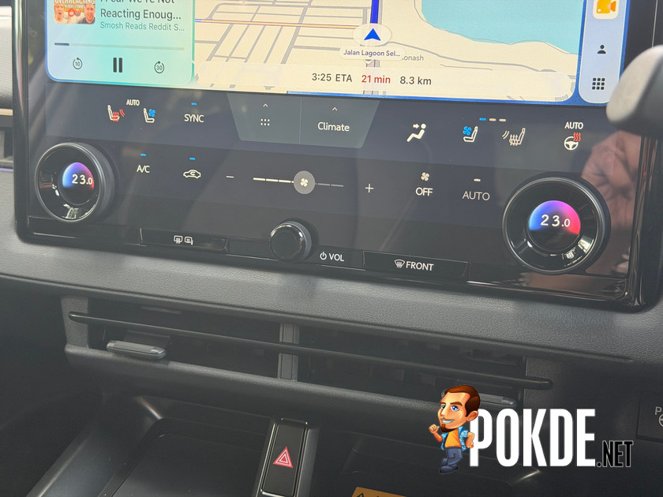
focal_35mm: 48
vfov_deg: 30.3
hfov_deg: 39.7
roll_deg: +1.0
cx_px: 332
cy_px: 248
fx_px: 919
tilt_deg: -19.1
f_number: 1.78
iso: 100
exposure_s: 1/60
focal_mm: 6.76
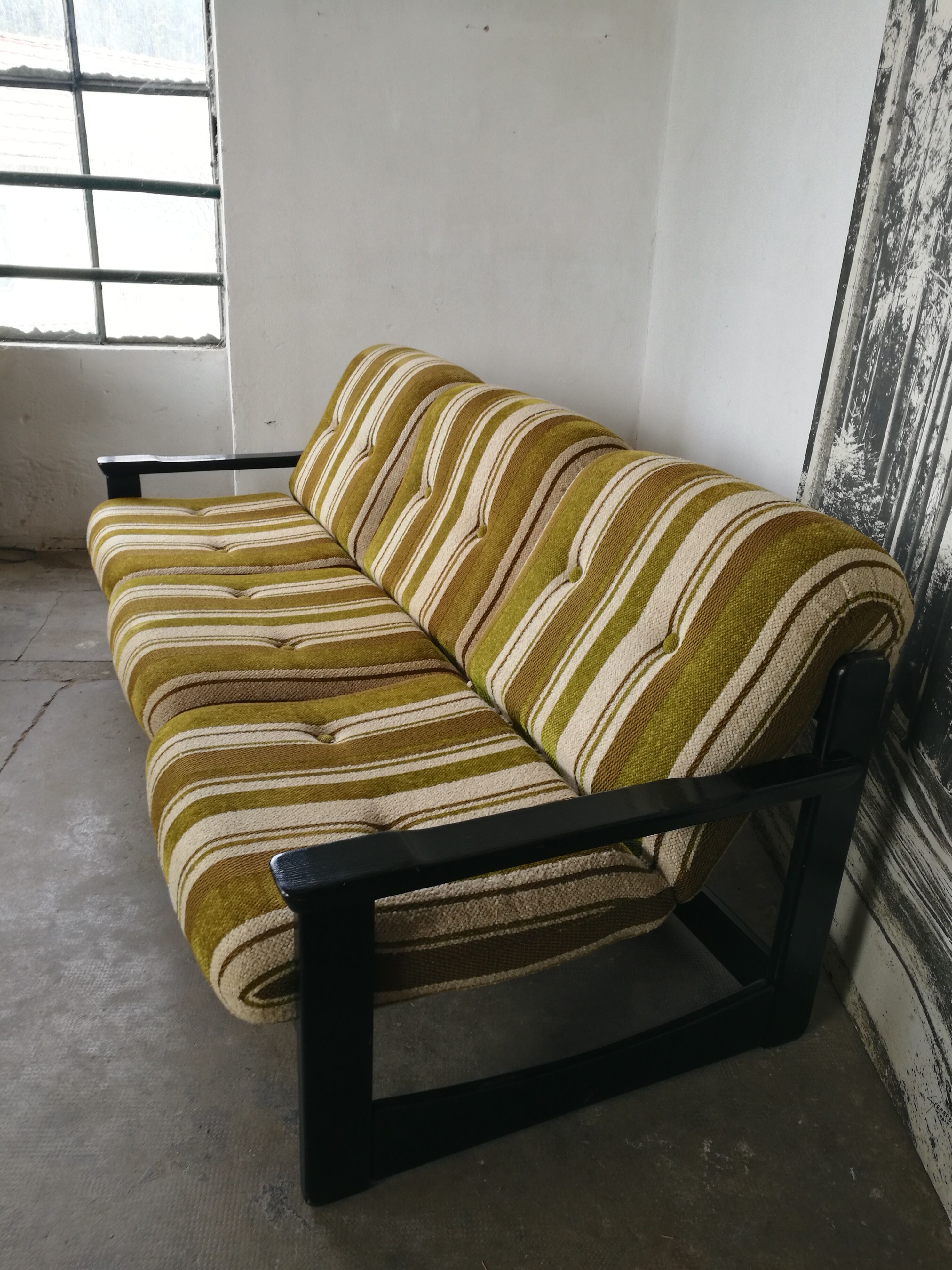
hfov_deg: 51.4
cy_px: 635
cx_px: 476
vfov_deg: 65.3
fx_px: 990
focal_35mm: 27
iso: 64
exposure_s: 1/30
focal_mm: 4.5
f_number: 2.2
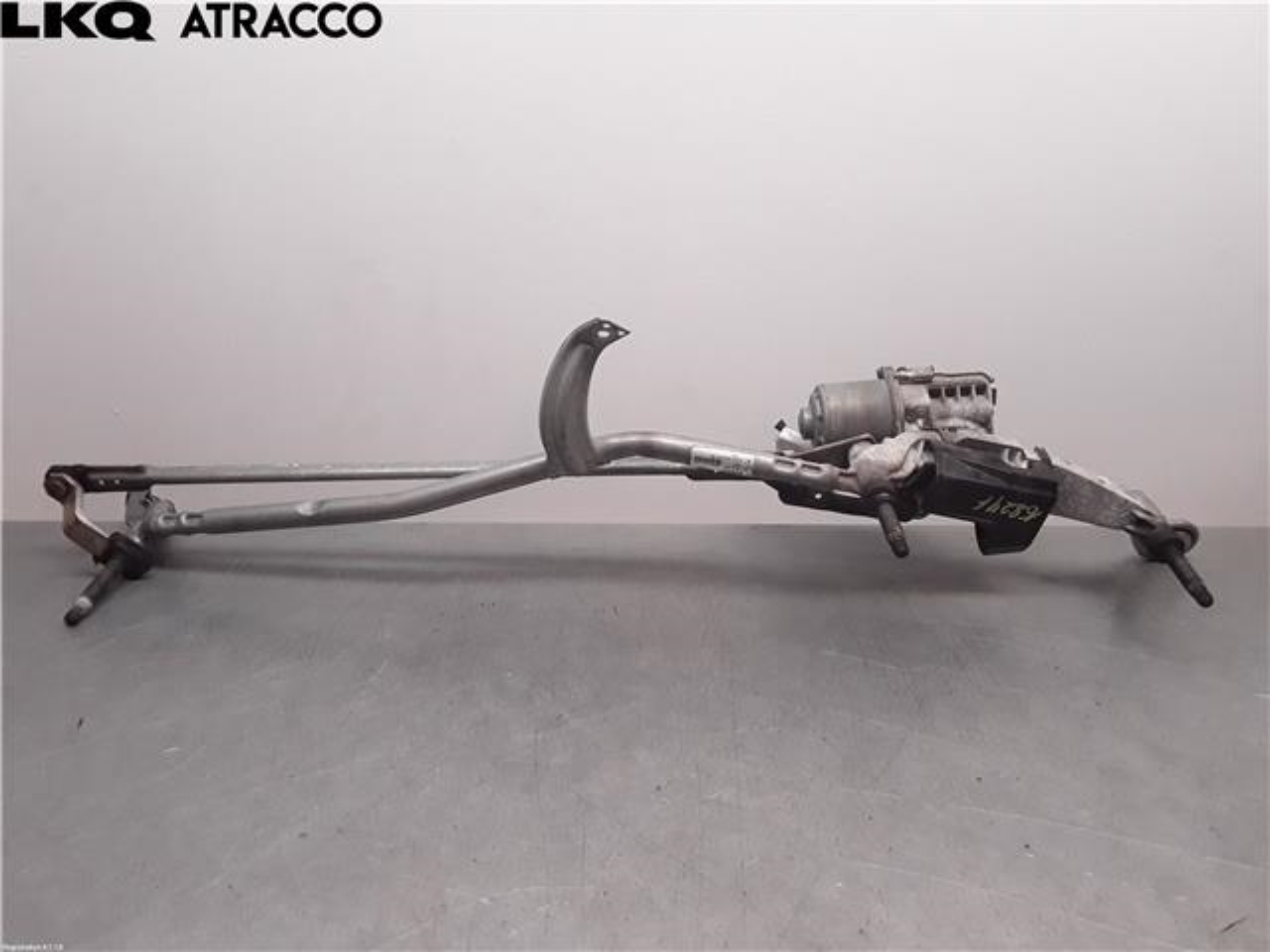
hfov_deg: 63.4
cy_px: 476
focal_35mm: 28
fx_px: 1027
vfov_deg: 49.7
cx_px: 635
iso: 100
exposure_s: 1/177
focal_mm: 2.91
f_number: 1.9
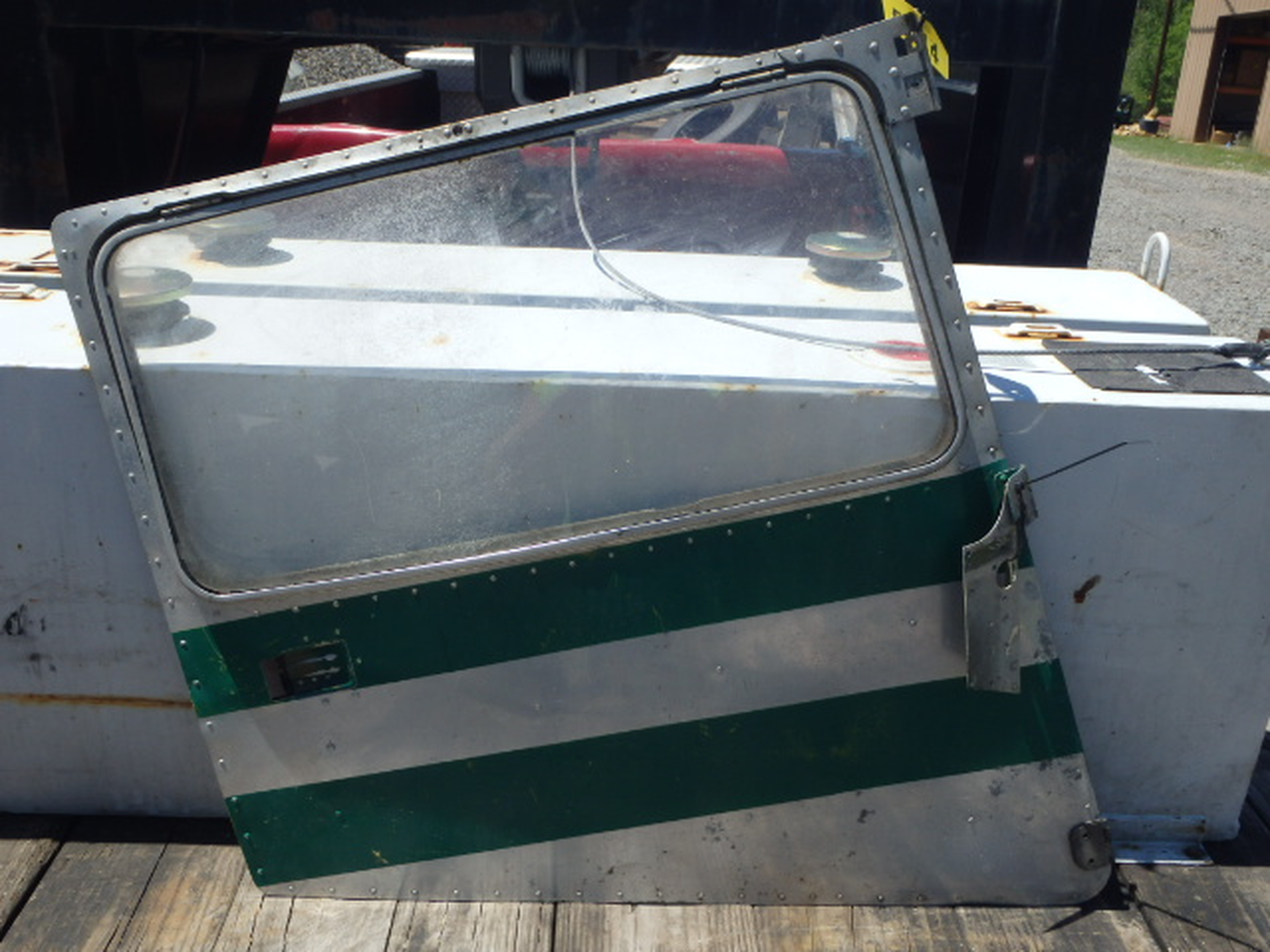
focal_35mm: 32
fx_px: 1174
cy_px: 476
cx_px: 635
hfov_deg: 56.8
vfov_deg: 44.2
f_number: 13
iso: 125
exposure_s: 1/125
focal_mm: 5.7
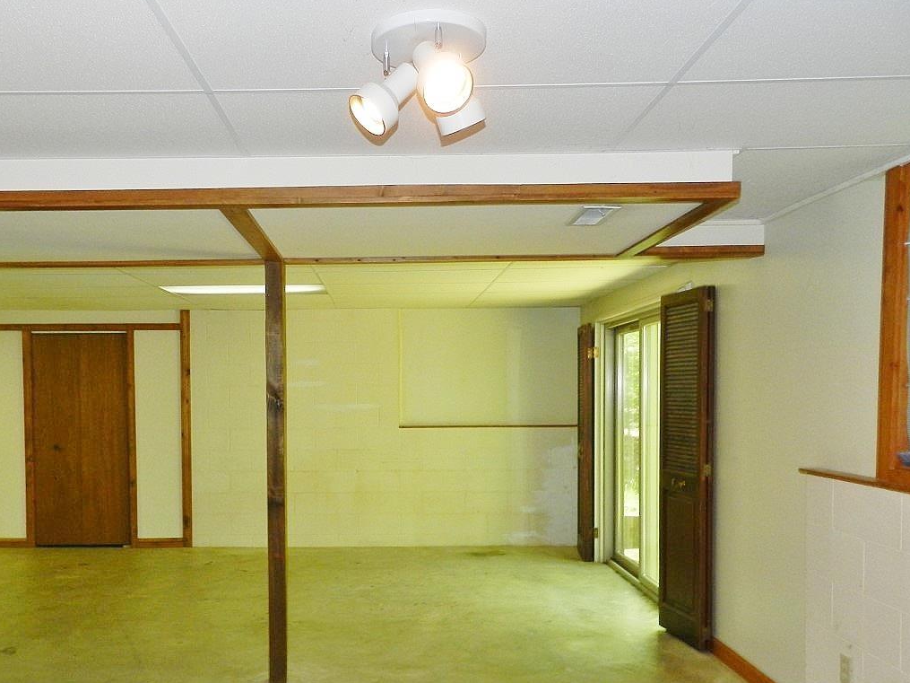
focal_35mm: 29
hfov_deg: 61.2
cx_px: 369
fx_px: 762
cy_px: 412
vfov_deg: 47.9
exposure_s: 1/30
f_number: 3.4
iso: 200
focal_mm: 4
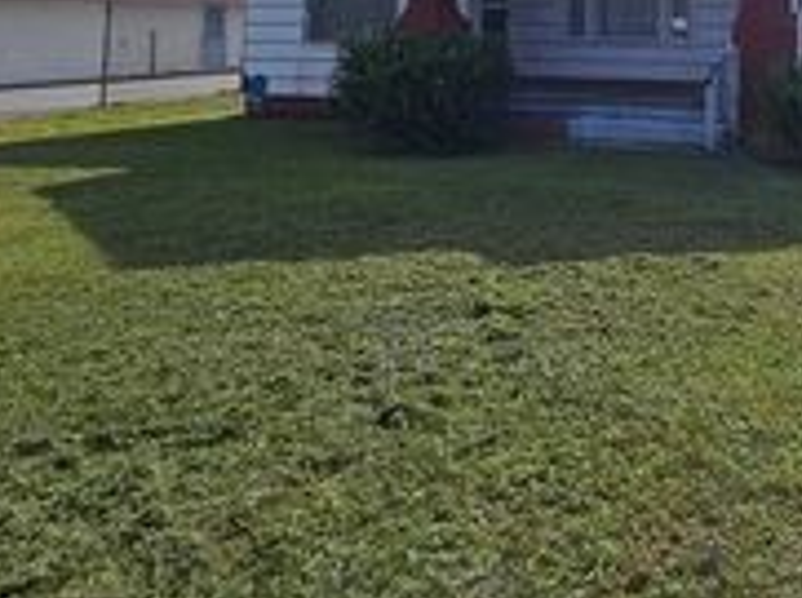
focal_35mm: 36
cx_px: 731
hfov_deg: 46.2
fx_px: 832
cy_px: -42
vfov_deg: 34.7
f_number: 2.2
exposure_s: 1/5285
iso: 50
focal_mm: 2.2
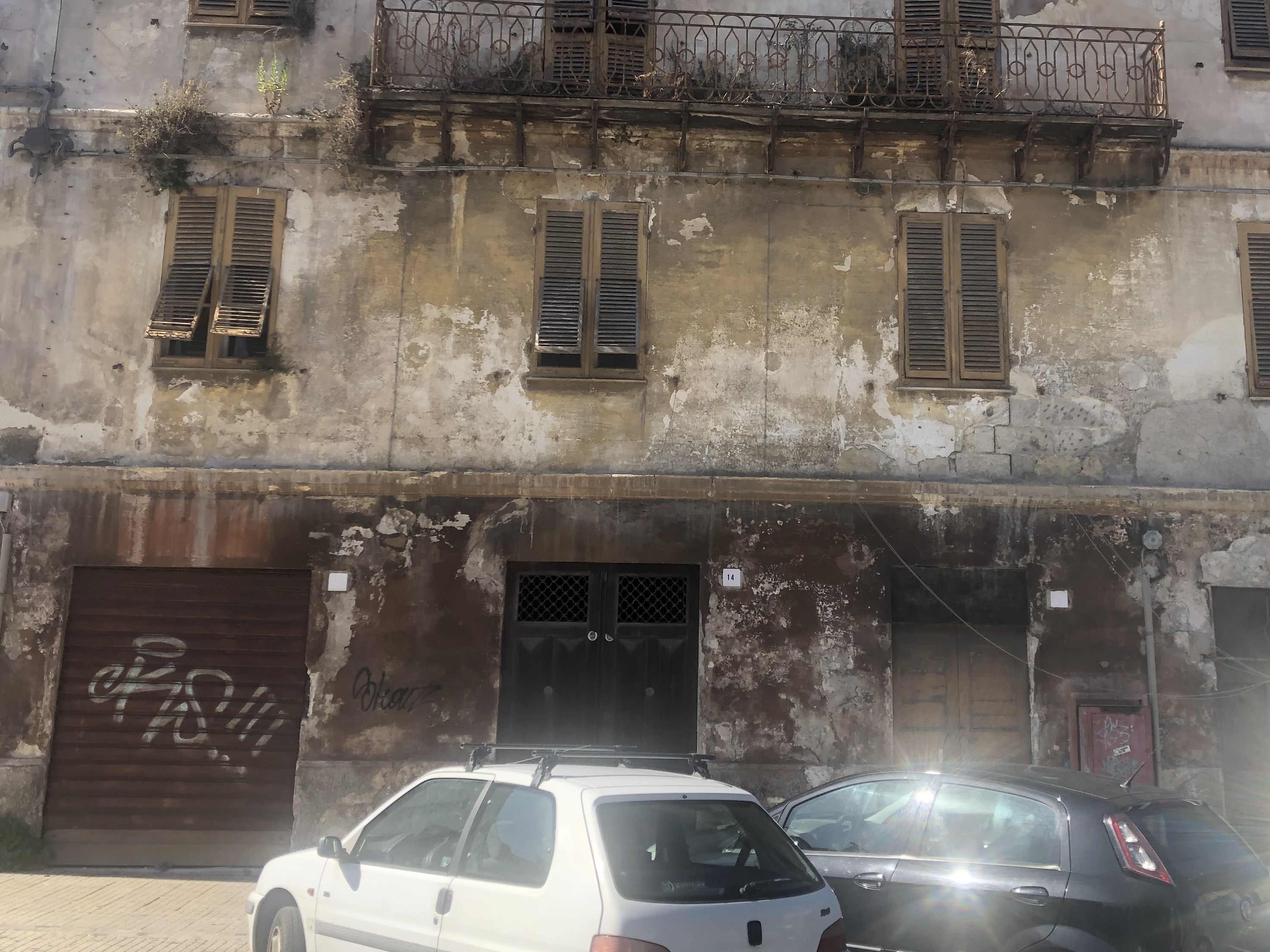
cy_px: 385
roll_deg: -0.5
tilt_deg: +13.9
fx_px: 1394
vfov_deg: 37.6
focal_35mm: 38
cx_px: 737
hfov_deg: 48.8
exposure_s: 1/774
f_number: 1.8
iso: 20
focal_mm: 3.99
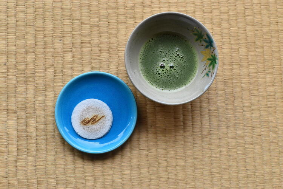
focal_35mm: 42
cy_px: 94
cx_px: 142
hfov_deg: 46.4
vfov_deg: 31.9
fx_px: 330
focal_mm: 28
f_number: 10
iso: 2000
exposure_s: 1/500
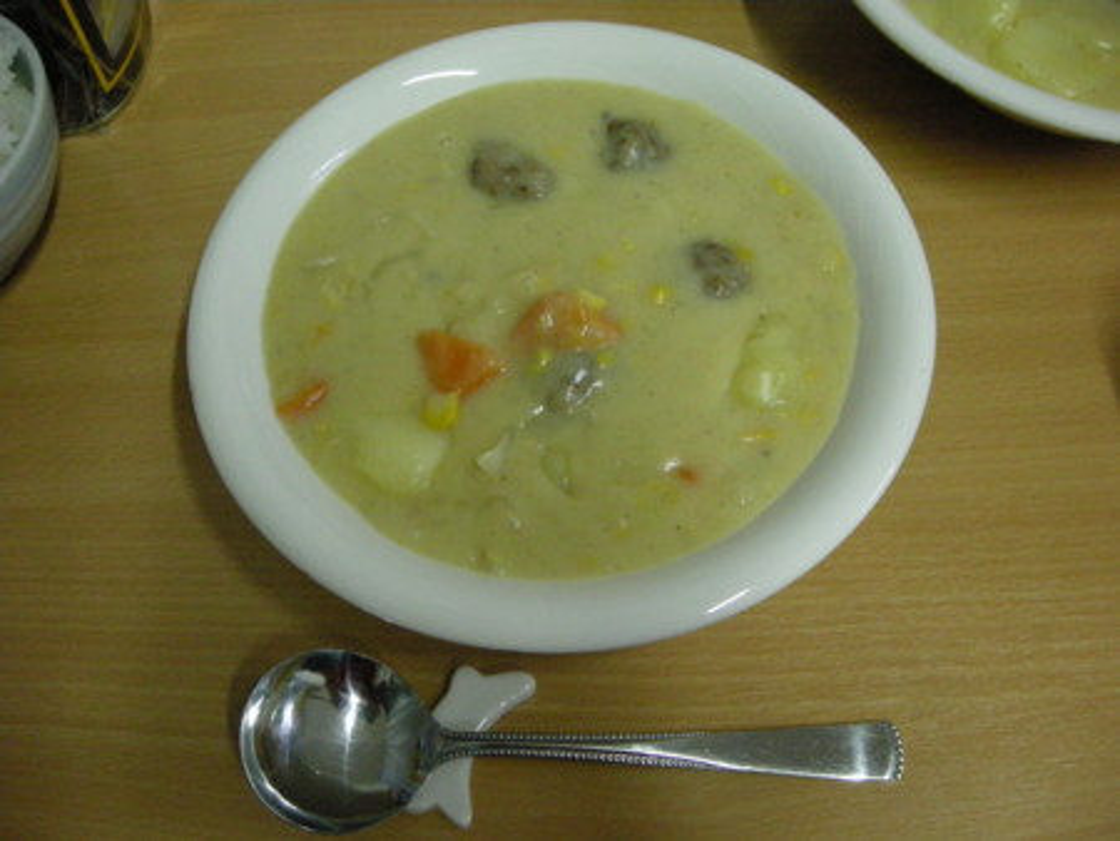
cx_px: 560
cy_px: 420
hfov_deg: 52.6
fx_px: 1133
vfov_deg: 40.7
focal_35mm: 35
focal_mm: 5.7
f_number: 2.8
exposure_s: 1/29.8
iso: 400
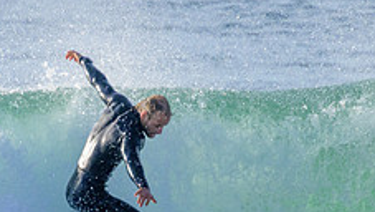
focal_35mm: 2144
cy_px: 249
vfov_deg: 0.6
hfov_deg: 1.0
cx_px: 164
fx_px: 21331
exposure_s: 1/2000
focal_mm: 800
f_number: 11
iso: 1250
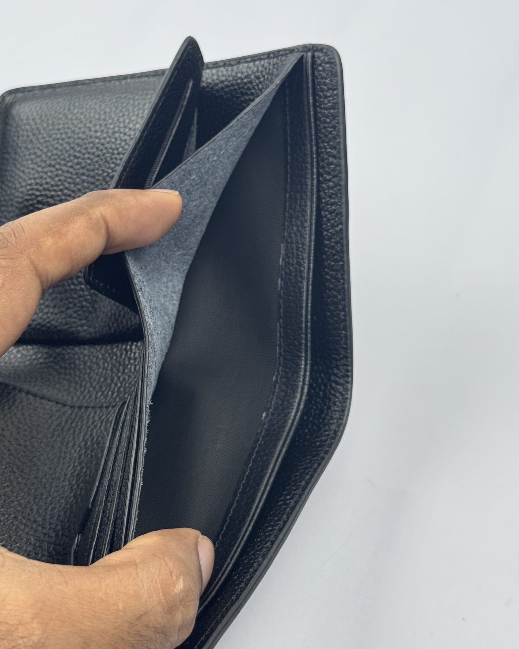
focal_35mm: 66
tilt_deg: -46.2
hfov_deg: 23.1
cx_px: 209
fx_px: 1267
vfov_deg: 28.7
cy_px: 279
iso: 50
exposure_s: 1/100
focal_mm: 6.76
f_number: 1.78
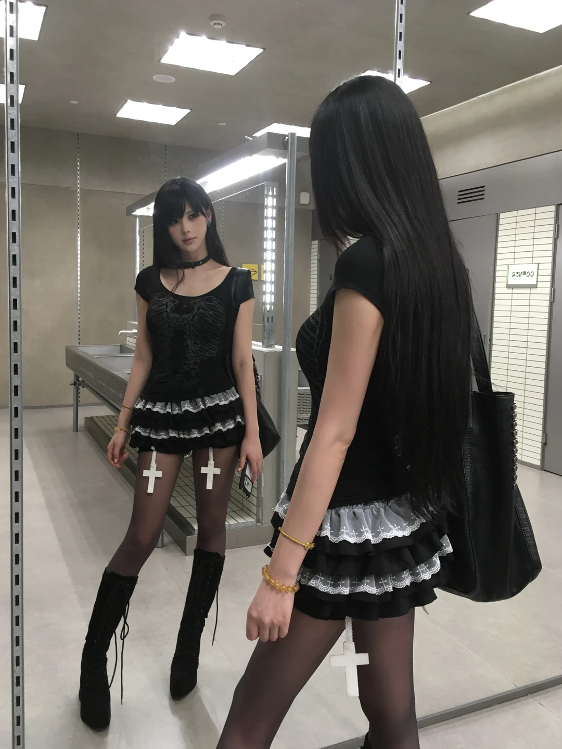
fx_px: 628
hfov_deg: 48.2
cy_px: 374
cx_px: 281
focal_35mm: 29
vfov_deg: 61.7
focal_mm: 4.15
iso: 100
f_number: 2.2
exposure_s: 1/30
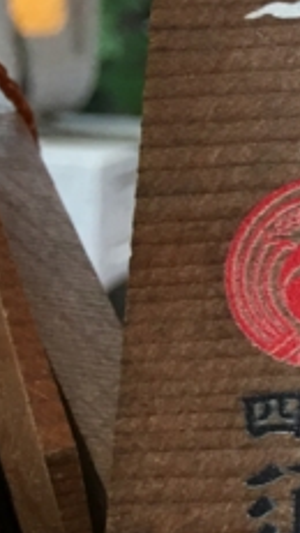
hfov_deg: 6.9
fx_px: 1979
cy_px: 341
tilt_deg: -5.1
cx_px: 1154
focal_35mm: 140
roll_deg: -4.8
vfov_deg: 15.3
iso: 25
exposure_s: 1/30
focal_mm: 4.15
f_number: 2.2
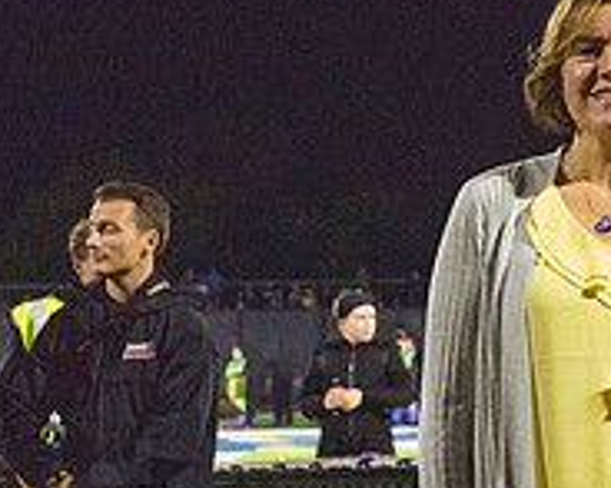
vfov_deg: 10.9
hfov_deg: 13.0
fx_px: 2566
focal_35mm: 142
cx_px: 830
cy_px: 274
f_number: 5
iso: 8000
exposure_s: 1/500
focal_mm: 48
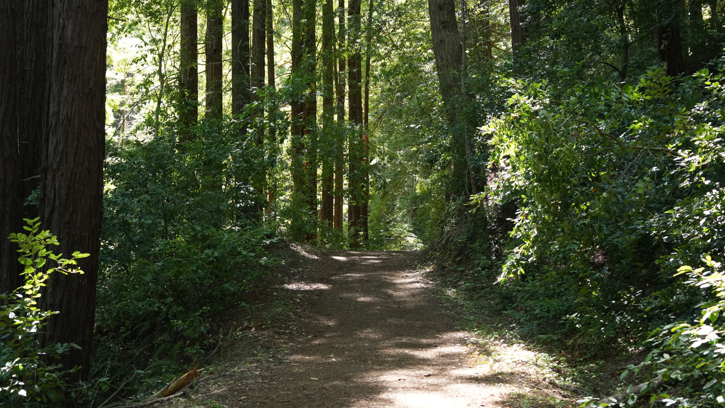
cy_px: 234
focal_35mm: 53
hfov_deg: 39.2
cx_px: 359
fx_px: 1019
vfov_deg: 22.6
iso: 1000
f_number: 4.5
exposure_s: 1/80
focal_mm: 50
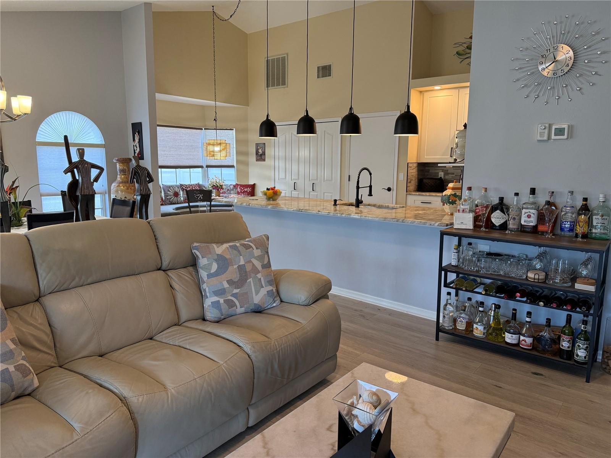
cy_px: 229
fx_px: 424
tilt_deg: -8.1
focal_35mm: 24
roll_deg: -0.5
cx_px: 306
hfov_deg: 71.6
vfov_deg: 56.8
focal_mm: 6.76
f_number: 1.78
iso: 200
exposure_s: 1/132
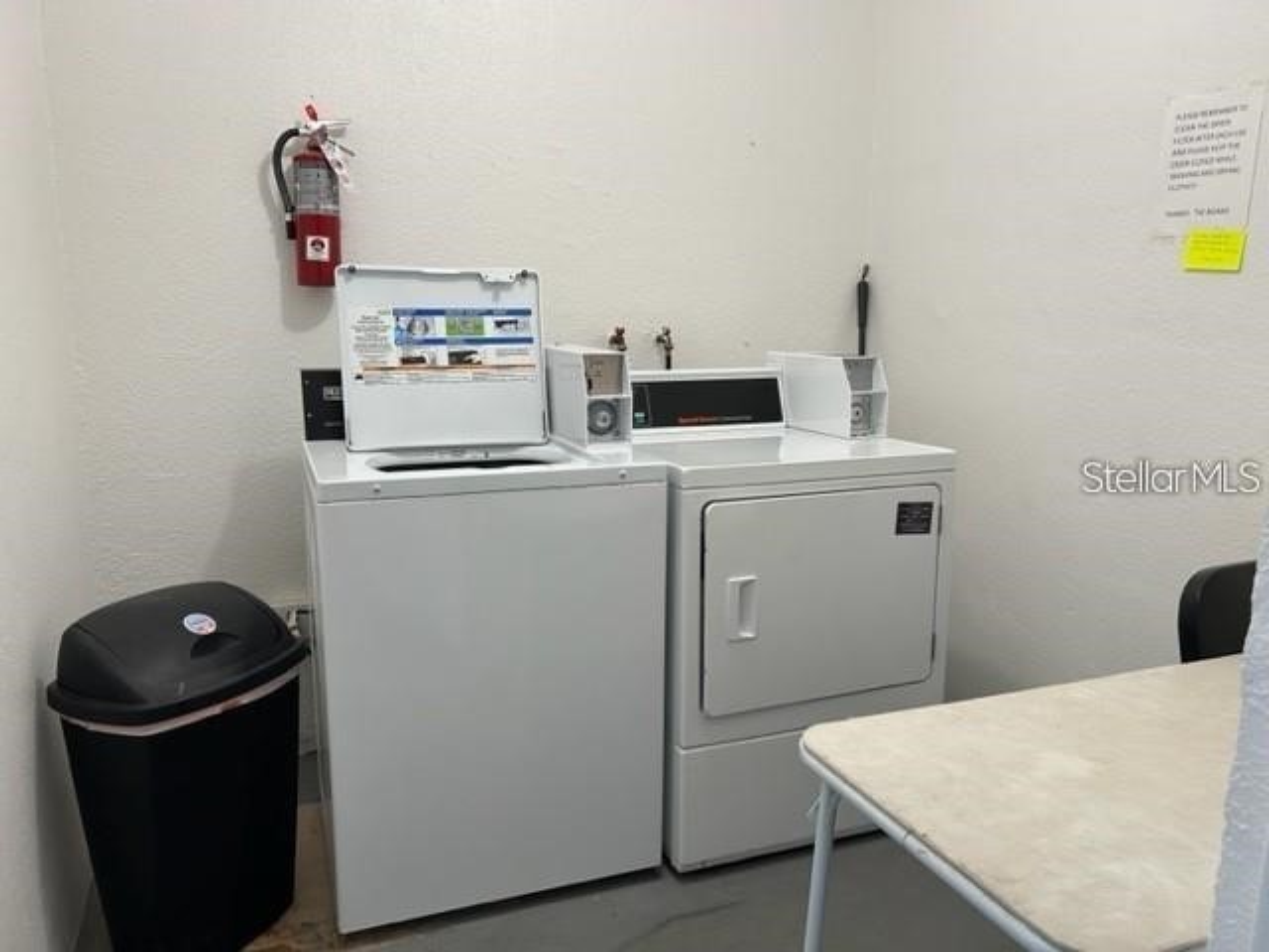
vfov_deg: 53.1
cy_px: 476
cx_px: 634
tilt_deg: -10.3
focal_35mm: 26
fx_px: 953
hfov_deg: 67.3
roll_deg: -0.7
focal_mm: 5.7
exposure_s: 1/120
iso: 100
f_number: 1.5
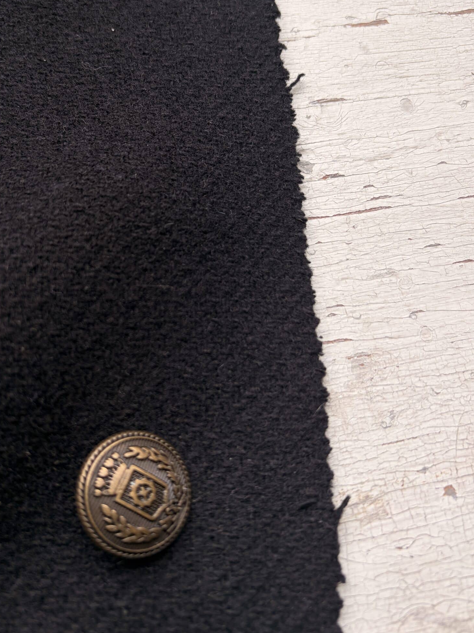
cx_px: 187
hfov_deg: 41.6
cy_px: 239
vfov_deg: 53.4
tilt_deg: -69.8
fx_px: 621
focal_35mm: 34
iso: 50
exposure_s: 1/462
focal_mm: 5.96
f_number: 1.6
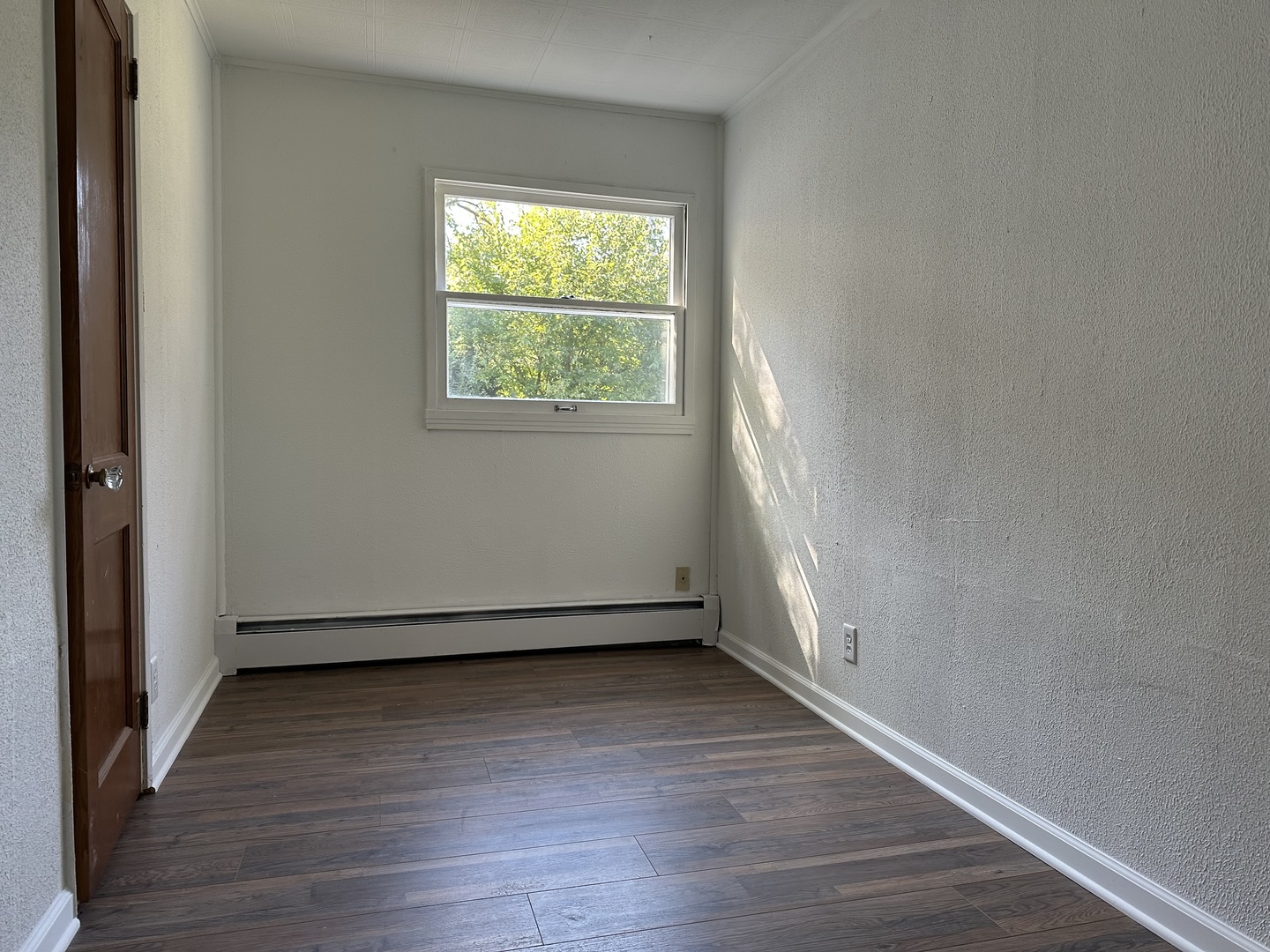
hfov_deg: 71.6
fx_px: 881
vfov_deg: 56.8
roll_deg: -0.1
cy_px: 476
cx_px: 635
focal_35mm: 24
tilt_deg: -1.2
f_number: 1.78
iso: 160
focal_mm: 6.86
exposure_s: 1/121
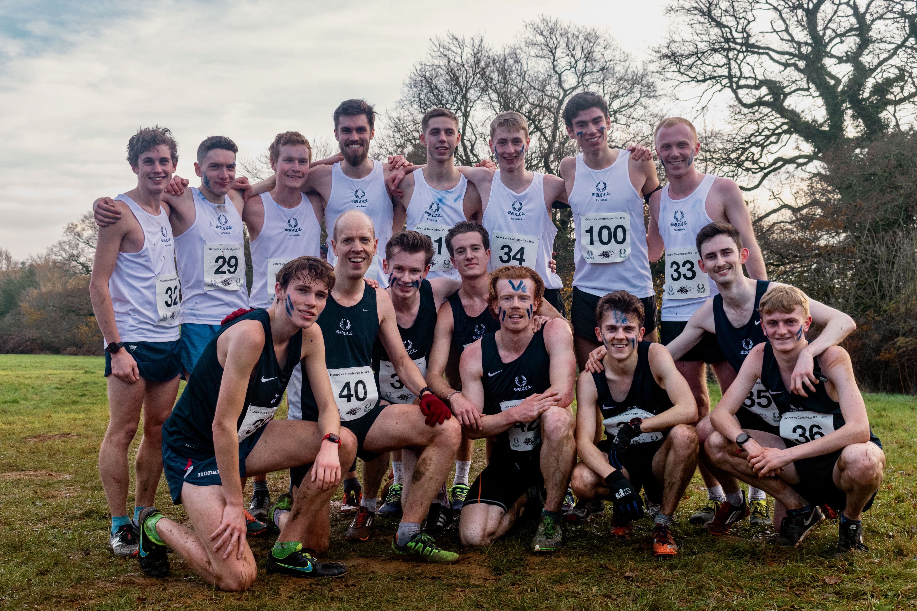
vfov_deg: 29.9
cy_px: 321
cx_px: 458
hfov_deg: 43.6
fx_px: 1146
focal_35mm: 45
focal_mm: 28
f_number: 8
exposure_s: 1/250
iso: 360
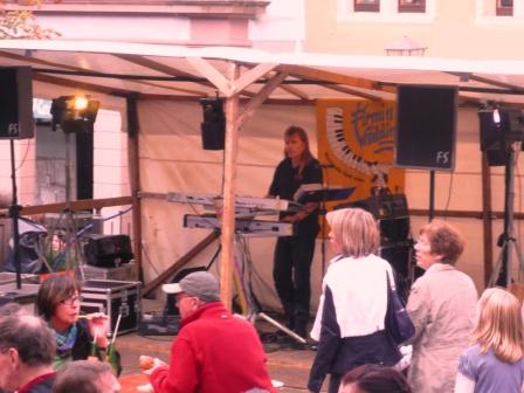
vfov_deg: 10.7
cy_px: 196
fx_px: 2089
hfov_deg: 14.3
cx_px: 262
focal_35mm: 138
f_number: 5.4
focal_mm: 15.2
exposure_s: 1/30
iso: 160
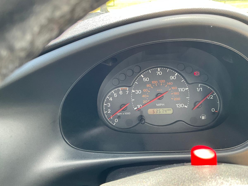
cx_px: 124
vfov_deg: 48.2
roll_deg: +1.3
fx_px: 208
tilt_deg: -25.3
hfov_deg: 61.7
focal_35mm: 29
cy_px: 93
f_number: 1.8
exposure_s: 1/98
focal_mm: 3
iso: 64
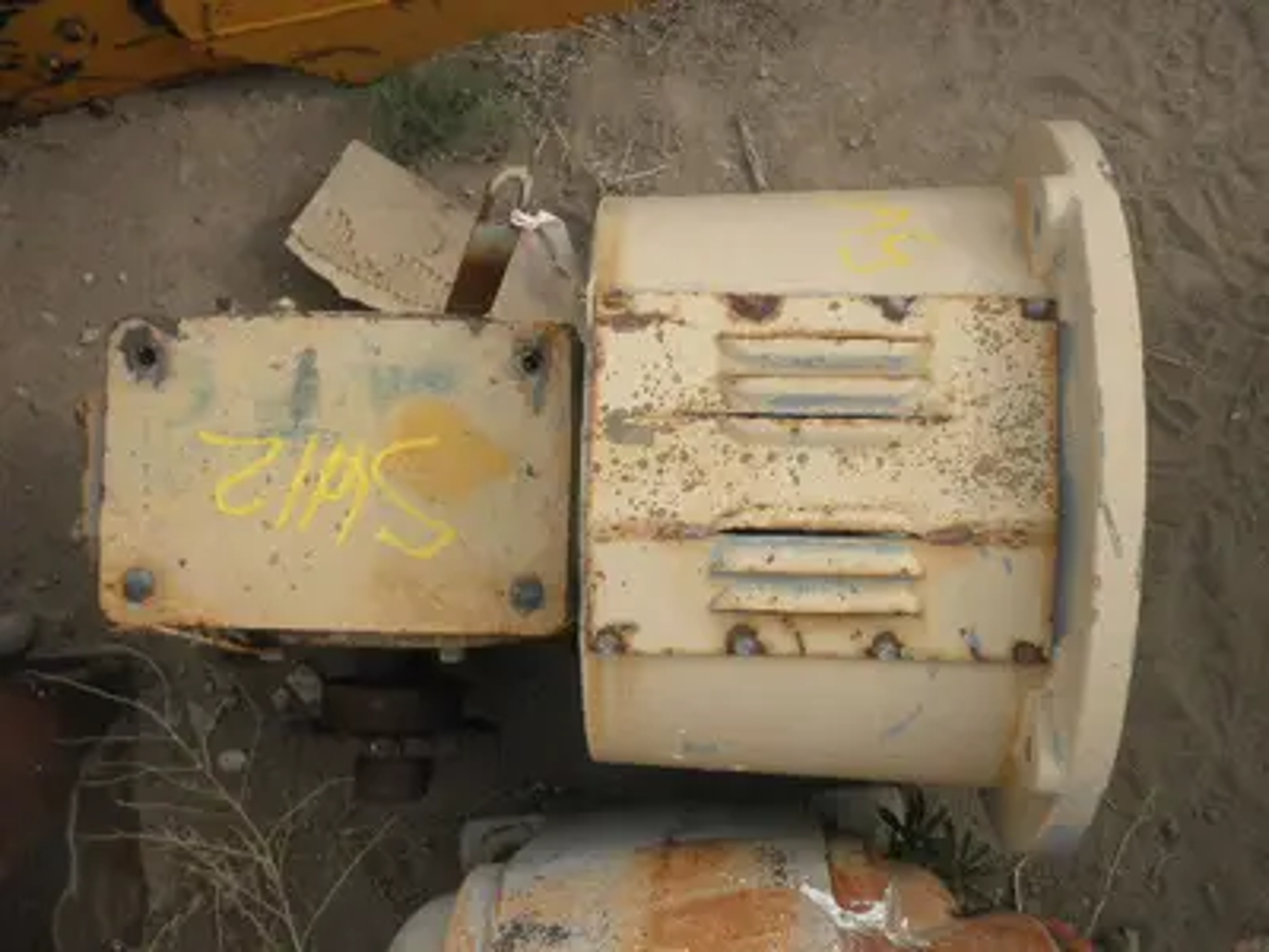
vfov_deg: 32.9
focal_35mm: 44
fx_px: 1613
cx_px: 634
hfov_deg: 42.9
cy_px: 476
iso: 64
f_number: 3.4
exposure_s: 1/400
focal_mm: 7.9
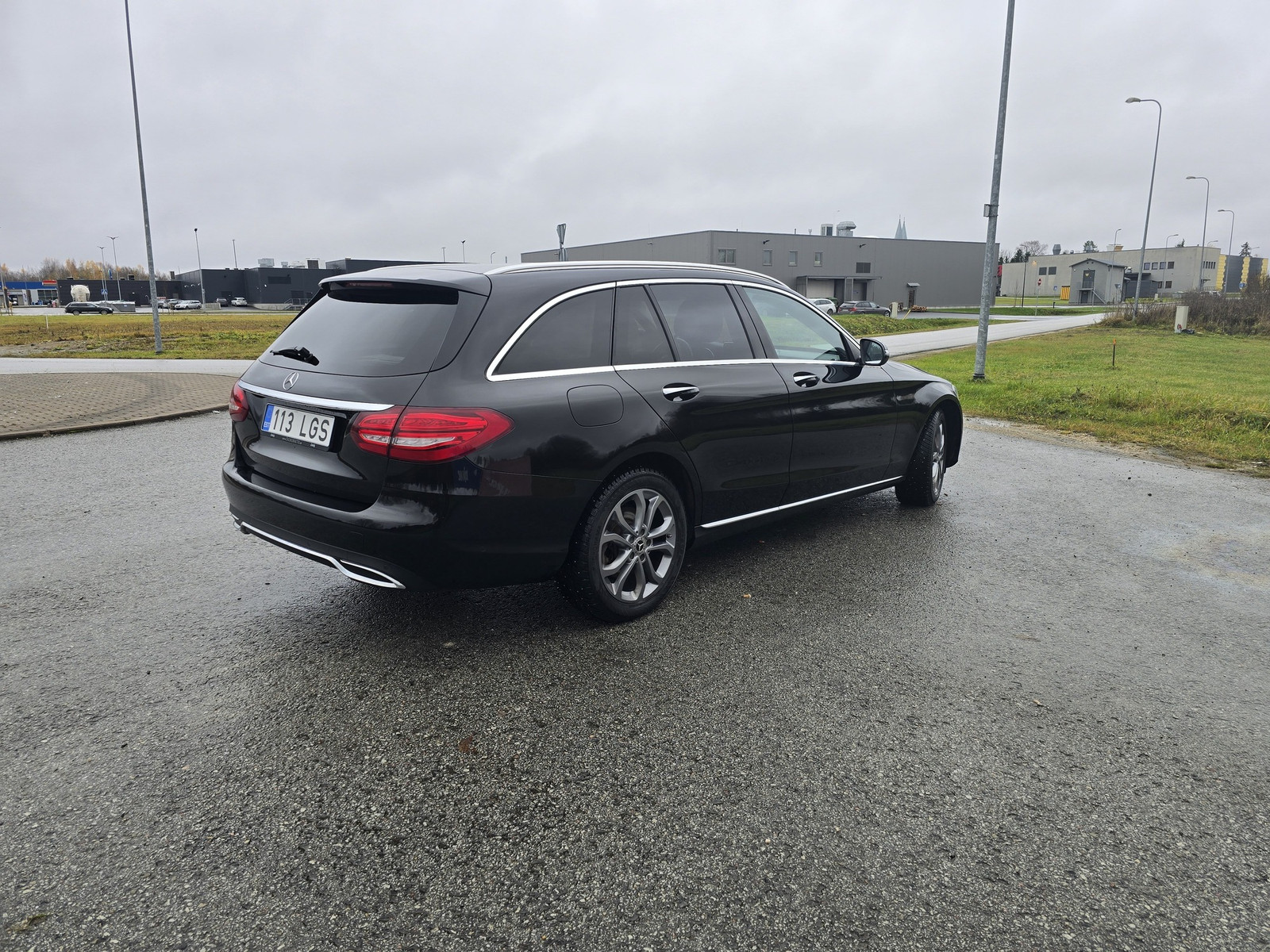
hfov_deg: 73.9
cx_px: 635
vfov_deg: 58.9
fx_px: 844
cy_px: 476
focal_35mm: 23
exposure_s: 1/180
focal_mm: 6.3
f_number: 1.7
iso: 32
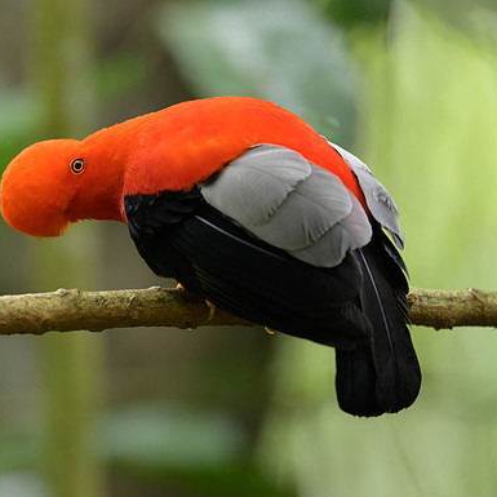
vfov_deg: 2.6
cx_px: 53
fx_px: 11078
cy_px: 240
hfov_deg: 2.6
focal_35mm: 682
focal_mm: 400
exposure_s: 1/400
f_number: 2.8
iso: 2000
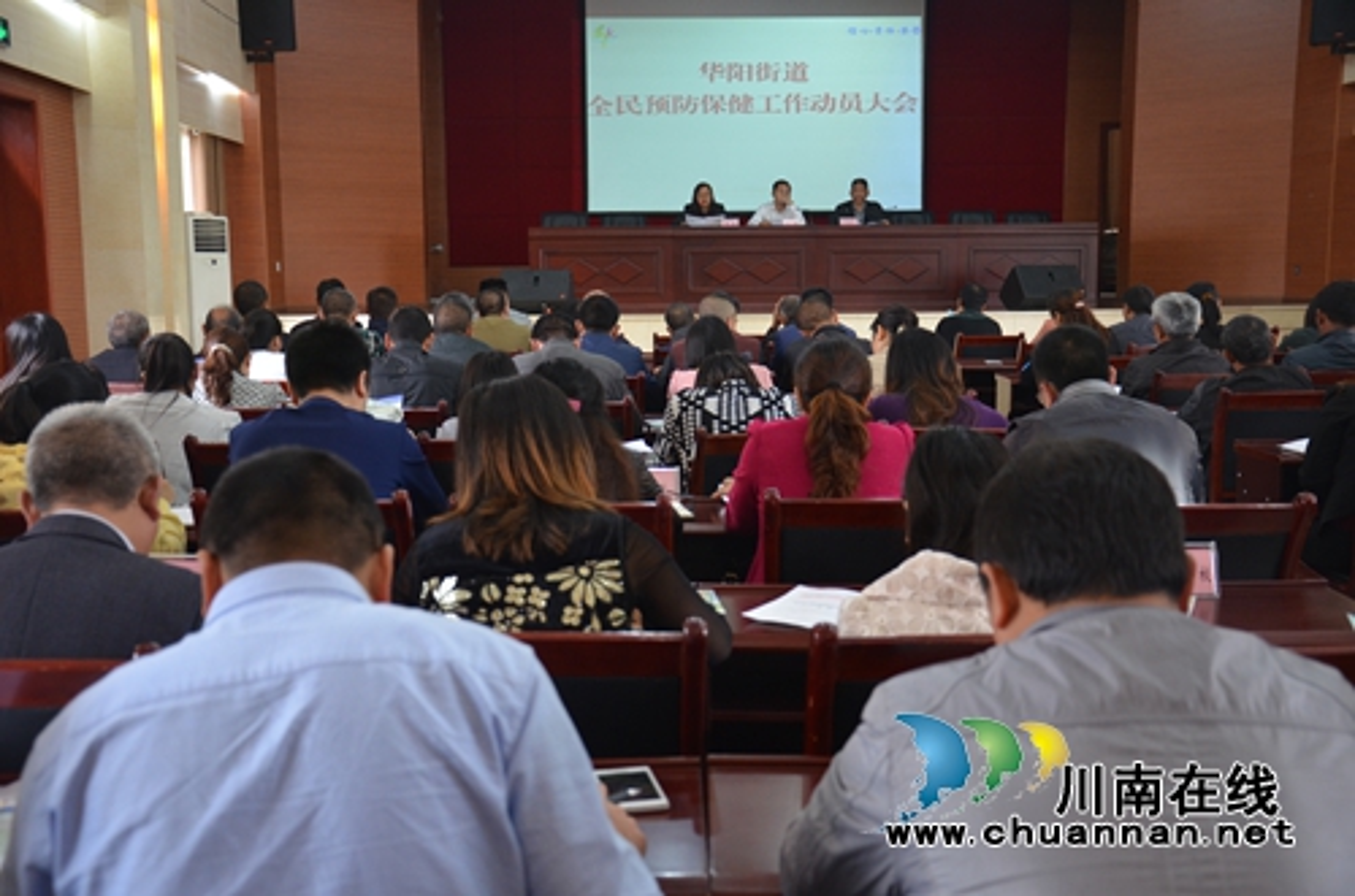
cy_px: 448
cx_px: 678
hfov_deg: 46.5
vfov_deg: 31.7
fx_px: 1577
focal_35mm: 42
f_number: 4
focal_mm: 28
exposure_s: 1/20
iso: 800
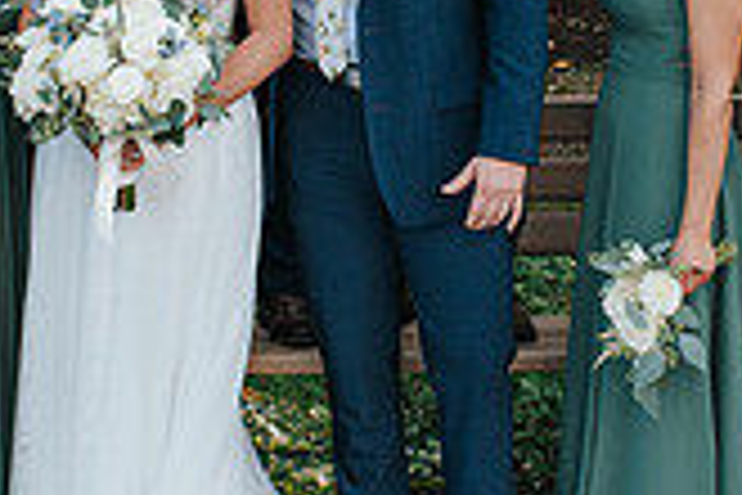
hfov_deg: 16.5
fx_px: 2556
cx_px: 353
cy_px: 110
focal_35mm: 124
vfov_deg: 11.0
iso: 900
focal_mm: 35
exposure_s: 1/1000
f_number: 4
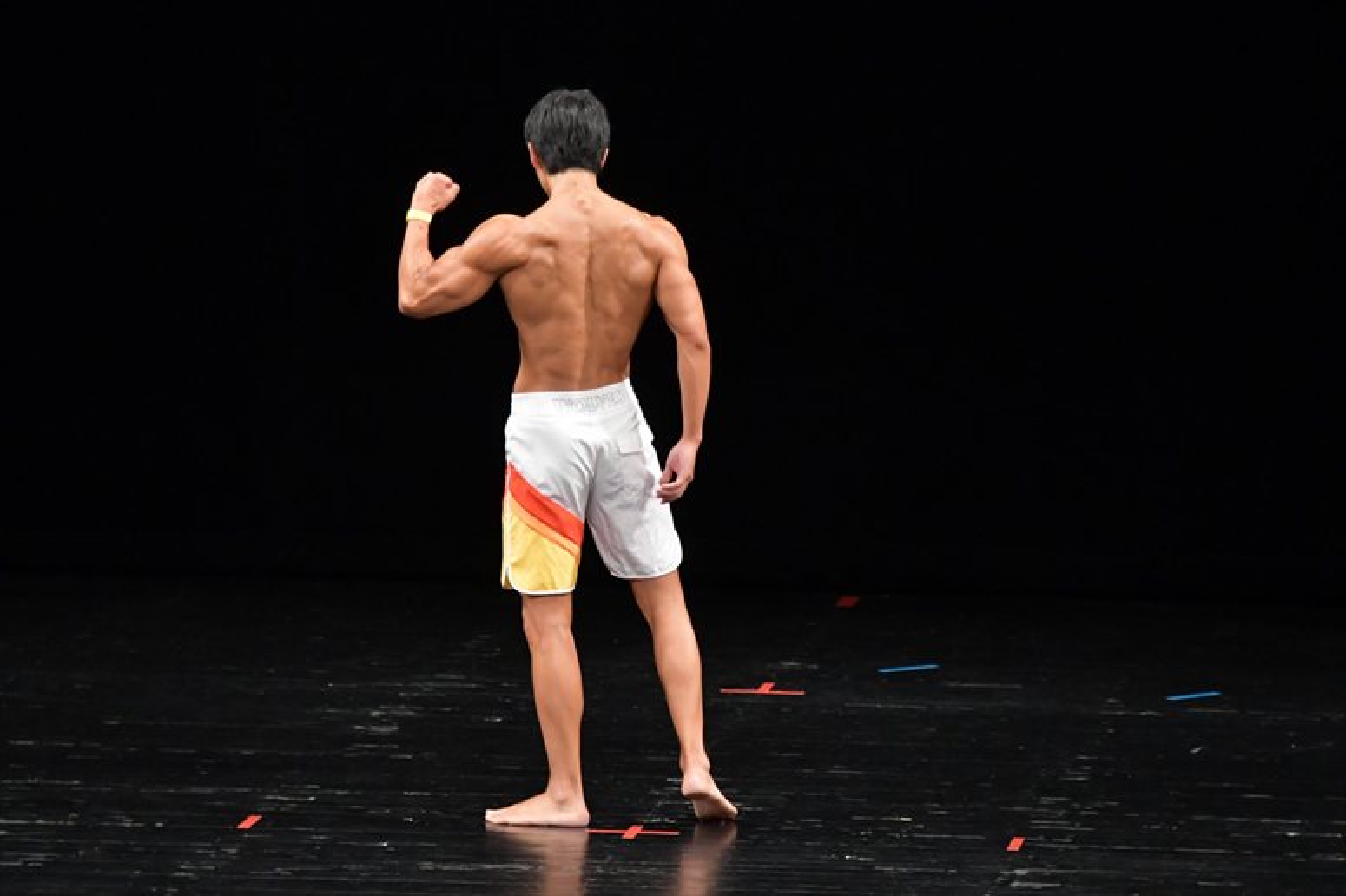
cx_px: 673
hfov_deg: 7.6
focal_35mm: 270
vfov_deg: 5.1
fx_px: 10090
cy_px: 448
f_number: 5.6
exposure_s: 1/400
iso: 3200
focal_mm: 180
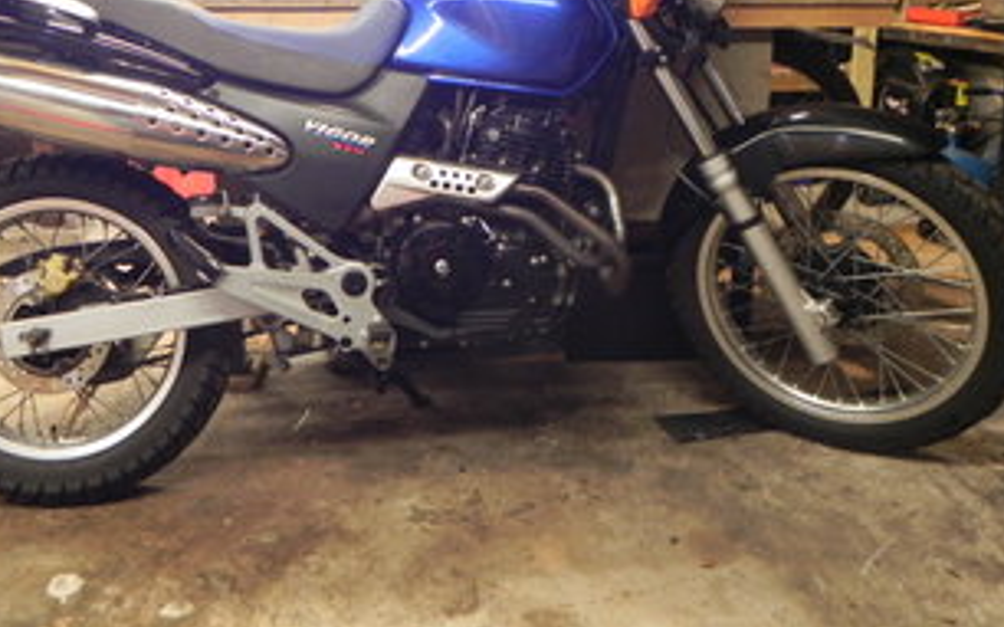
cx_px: 430
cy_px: 177
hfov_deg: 53.8
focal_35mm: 36
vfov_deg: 34.7
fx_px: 985
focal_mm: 4.6
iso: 400
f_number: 2.8
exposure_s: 1/5.5
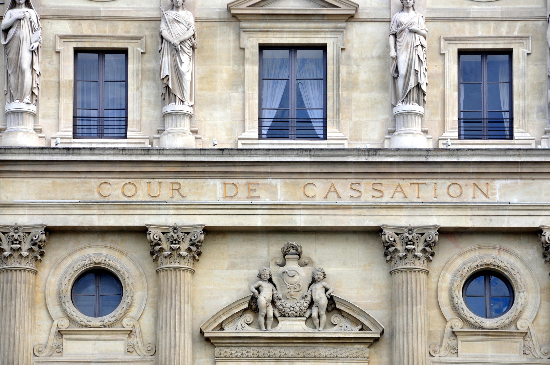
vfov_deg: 6.8
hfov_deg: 10.2
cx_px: 275
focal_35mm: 202
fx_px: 3090
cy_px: 182
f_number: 10
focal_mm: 135
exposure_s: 1/200
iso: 200
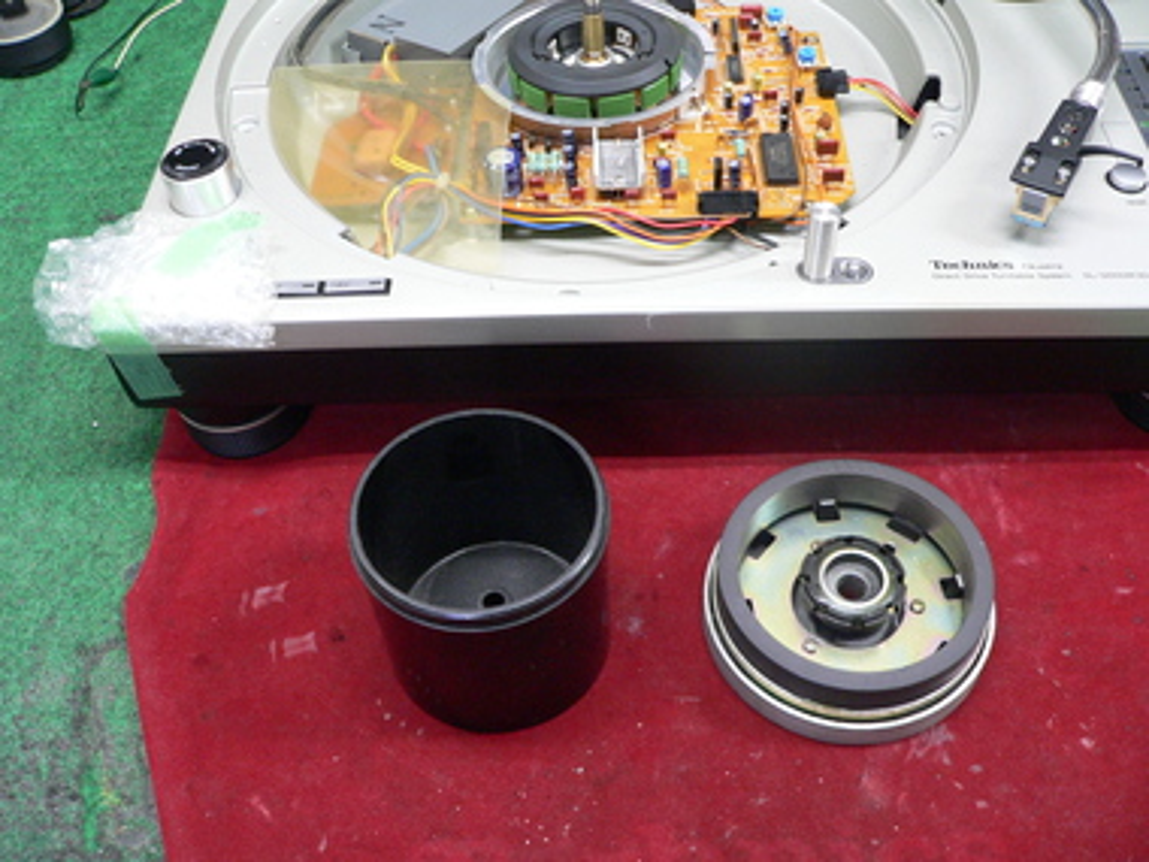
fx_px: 1195
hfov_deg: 51.4
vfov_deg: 39.7
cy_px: 431
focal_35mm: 36
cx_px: 574
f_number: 2.8
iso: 200
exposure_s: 1/13
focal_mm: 6
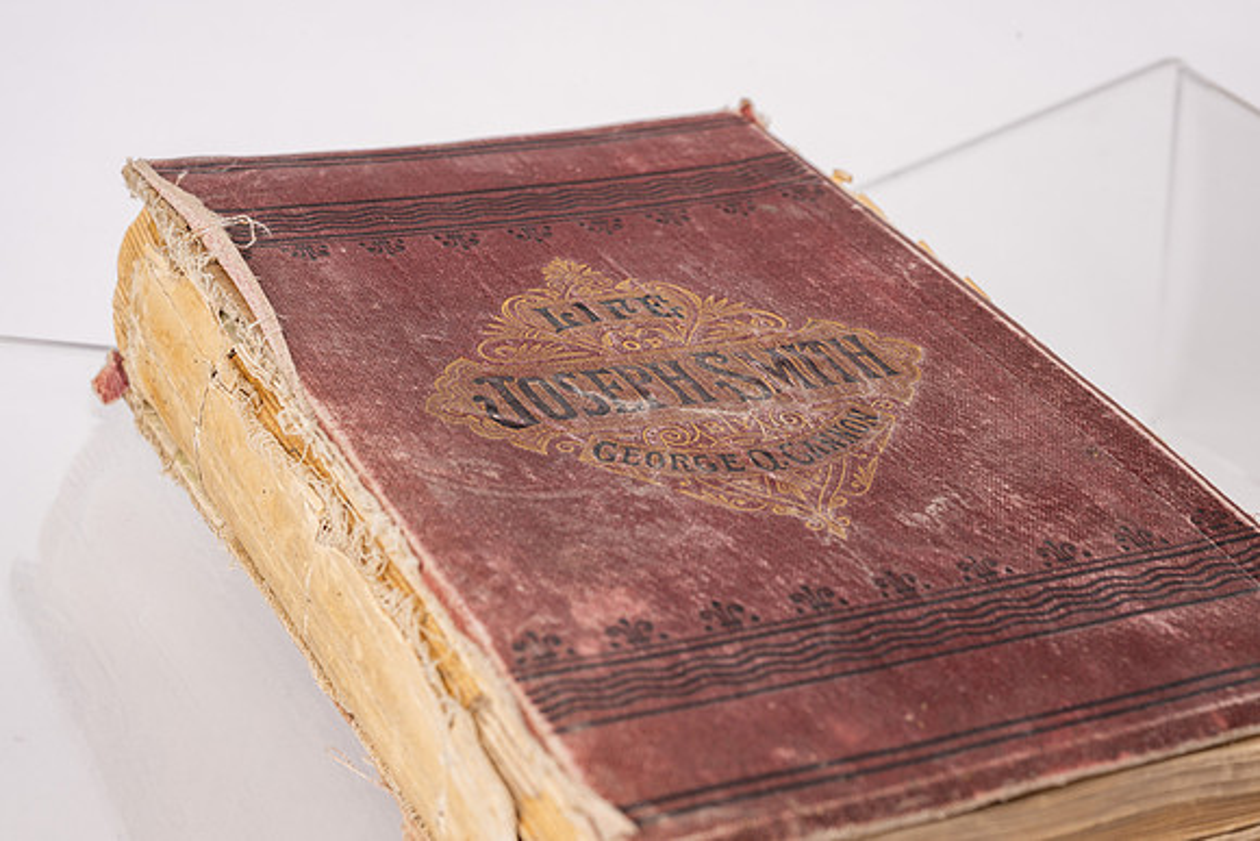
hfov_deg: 33.4
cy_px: 420
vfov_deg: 22.6
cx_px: 630
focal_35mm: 60
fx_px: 2100
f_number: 13
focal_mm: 60
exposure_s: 1/125
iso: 100
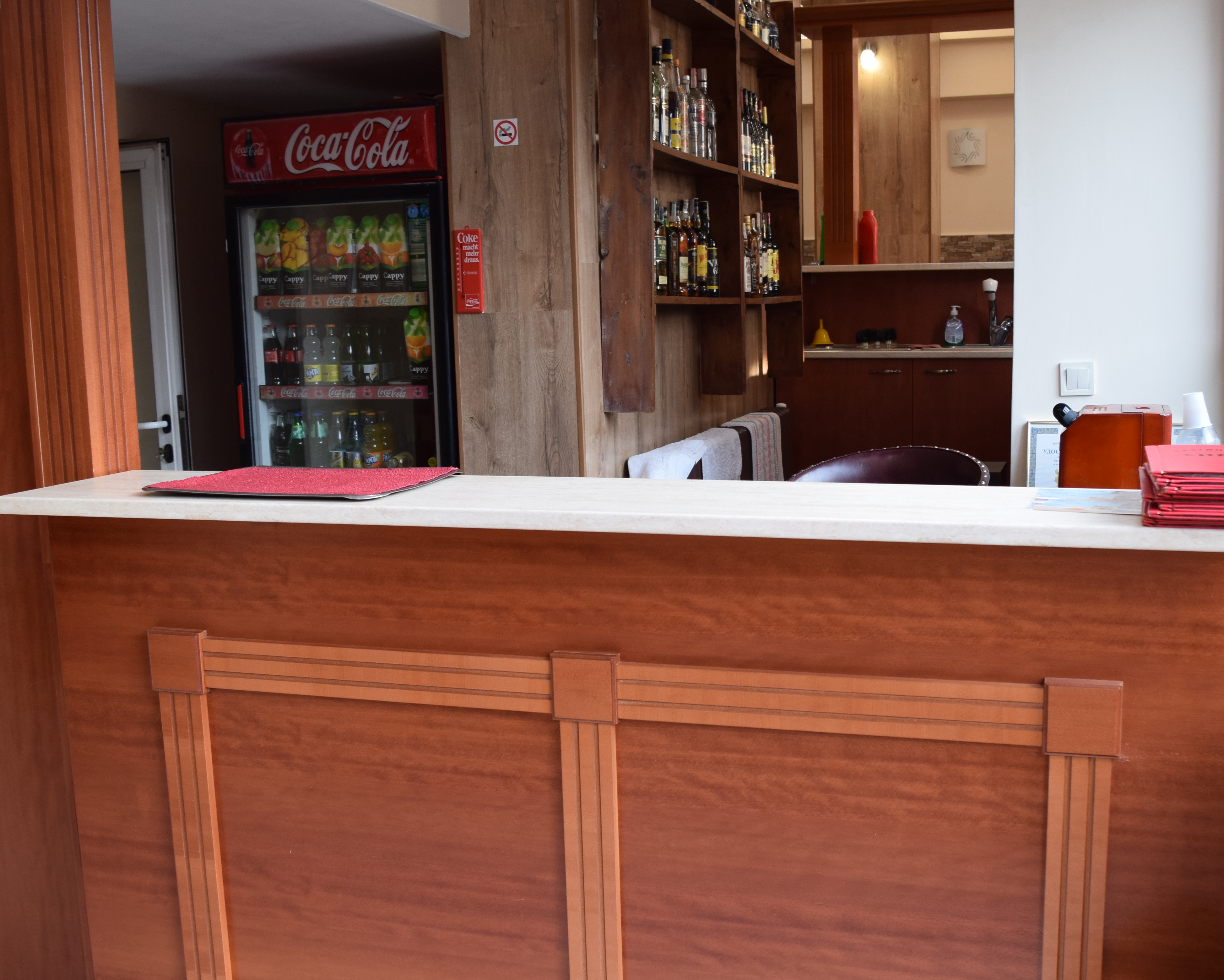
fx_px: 1413
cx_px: 676
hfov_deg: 46.8
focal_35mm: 39
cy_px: 558
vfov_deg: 38.2
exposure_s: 1/80
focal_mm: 18
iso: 400
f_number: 4.5
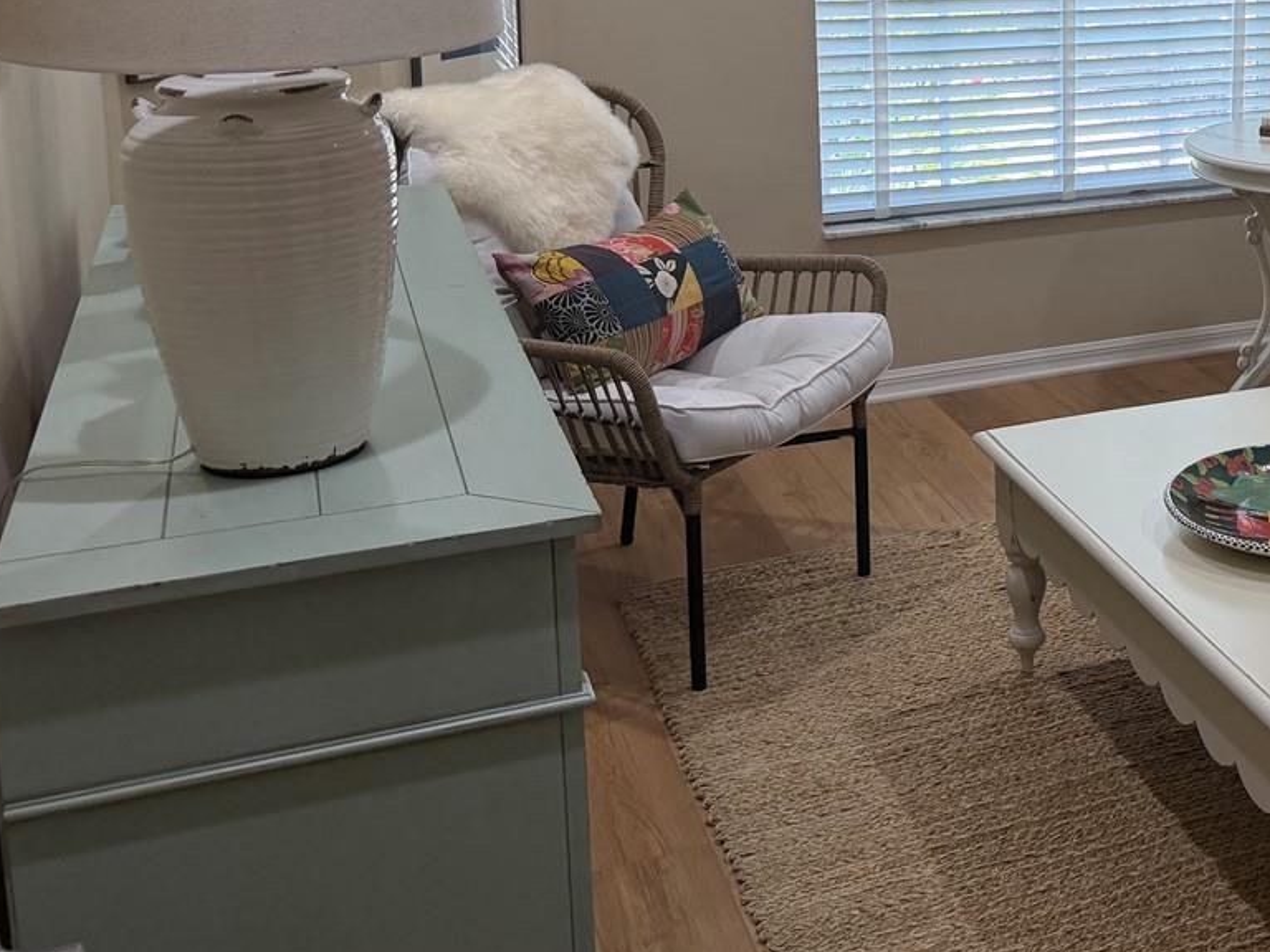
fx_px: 1834
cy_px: 112
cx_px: 1298
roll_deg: -1.2
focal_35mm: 50
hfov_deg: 34.4
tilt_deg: -10.8
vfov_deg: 28.1
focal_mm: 6.76
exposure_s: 1/120
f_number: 1.78
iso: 160
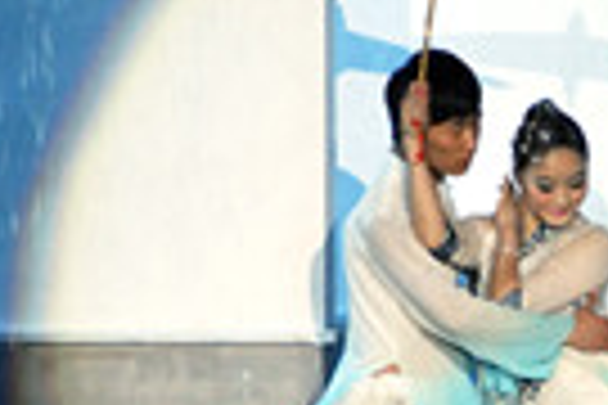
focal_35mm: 944
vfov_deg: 1.5
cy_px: 207
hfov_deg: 2.2
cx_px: 576
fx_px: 15942
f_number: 5.6
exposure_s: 1/160
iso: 640
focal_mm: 170
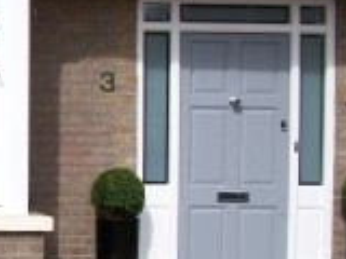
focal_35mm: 112
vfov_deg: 13.1
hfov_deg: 16.4
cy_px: 250
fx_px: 1119
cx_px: -134
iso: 80
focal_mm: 6.3
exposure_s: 1/320
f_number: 5.6
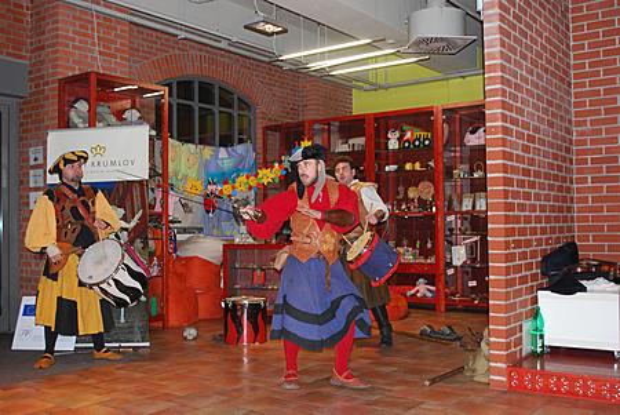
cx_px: 310
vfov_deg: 34.3
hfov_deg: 49.5
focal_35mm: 39
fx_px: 672
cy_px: 208
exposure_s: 1/60
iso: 560
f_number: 4.2
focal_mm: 26
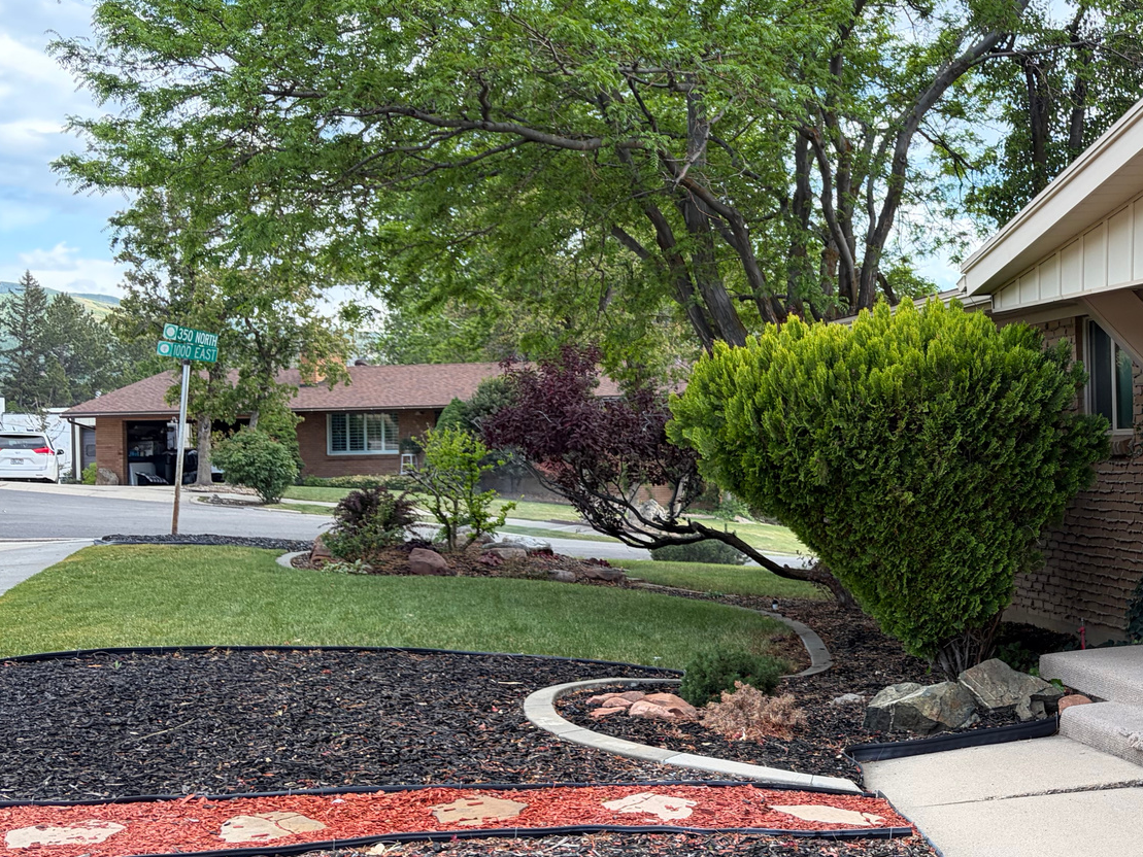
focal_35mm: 48
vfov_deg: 30.3
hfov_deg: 37.1
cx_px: 1029
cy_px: 457
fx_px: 1585
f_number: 1.6
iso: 64
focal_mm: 5.96
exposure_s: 1/500
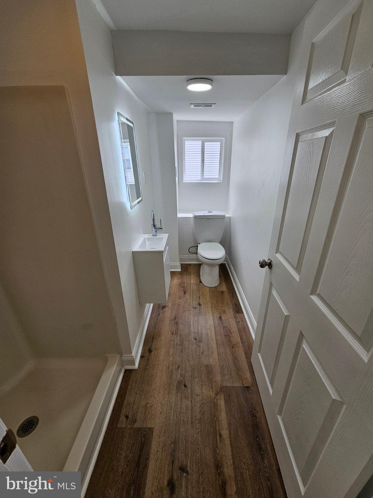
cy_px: 249
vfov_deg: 106.2
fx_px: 187
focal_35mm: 13
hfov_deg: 89.9
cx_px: 186
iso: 50
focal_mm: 2.2
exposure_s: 1/123
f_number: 2.2
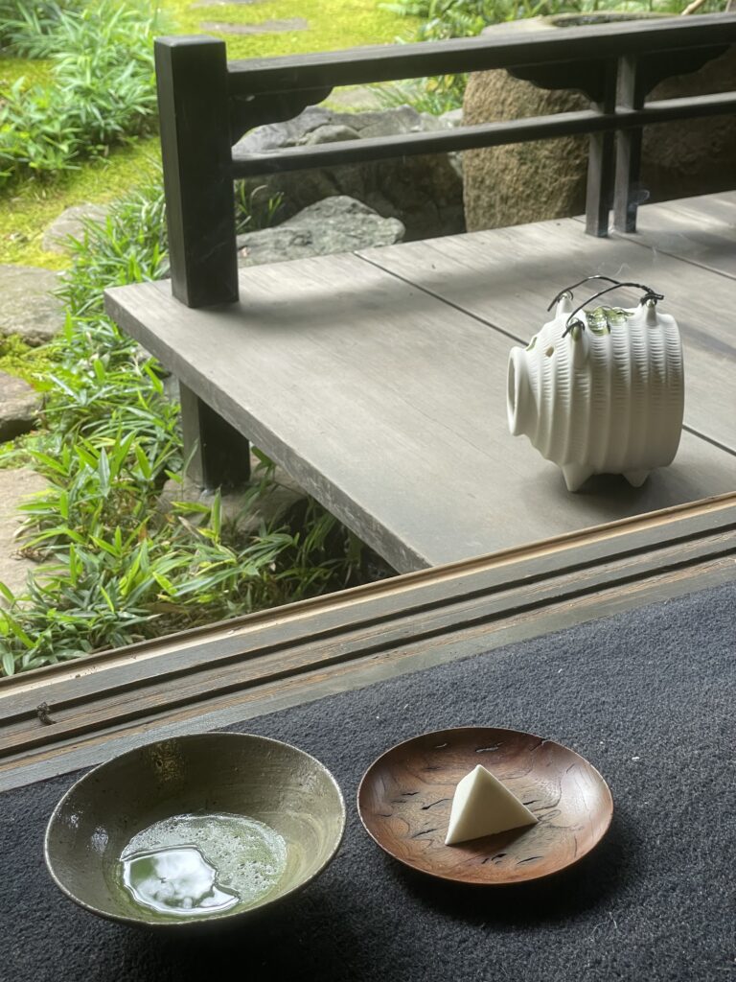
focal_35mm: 52
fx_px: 1474
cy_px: 491
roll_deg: +2.4
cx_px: 368
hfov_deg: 28.0
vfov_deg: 36.8
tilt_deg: -23.5
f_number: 2
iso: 160
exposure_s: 1/99
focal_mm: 6
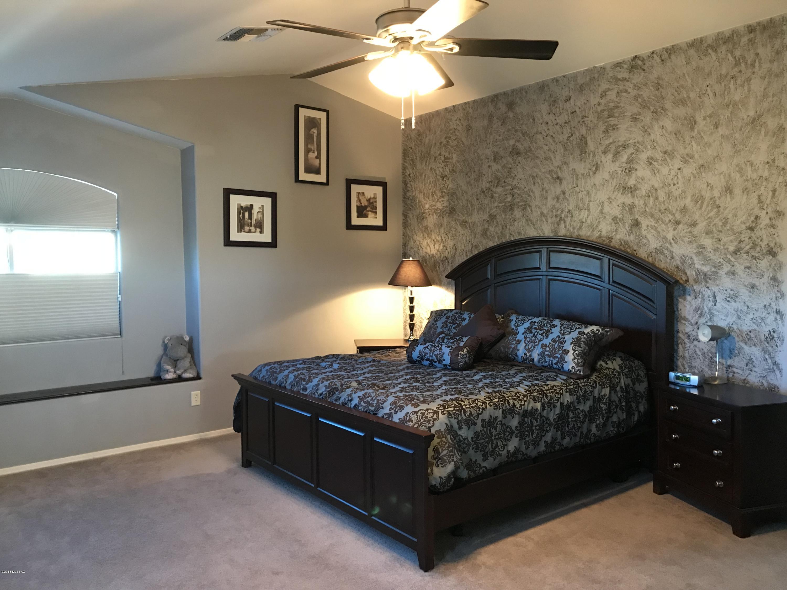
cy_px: 295
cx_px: 394
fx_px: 637
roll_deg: +1.1
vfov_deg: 49.7
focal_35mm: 28
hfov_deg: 63.4
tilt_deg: -3.0
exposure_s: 1/9
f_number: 1.8
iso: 100
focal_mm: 3.99
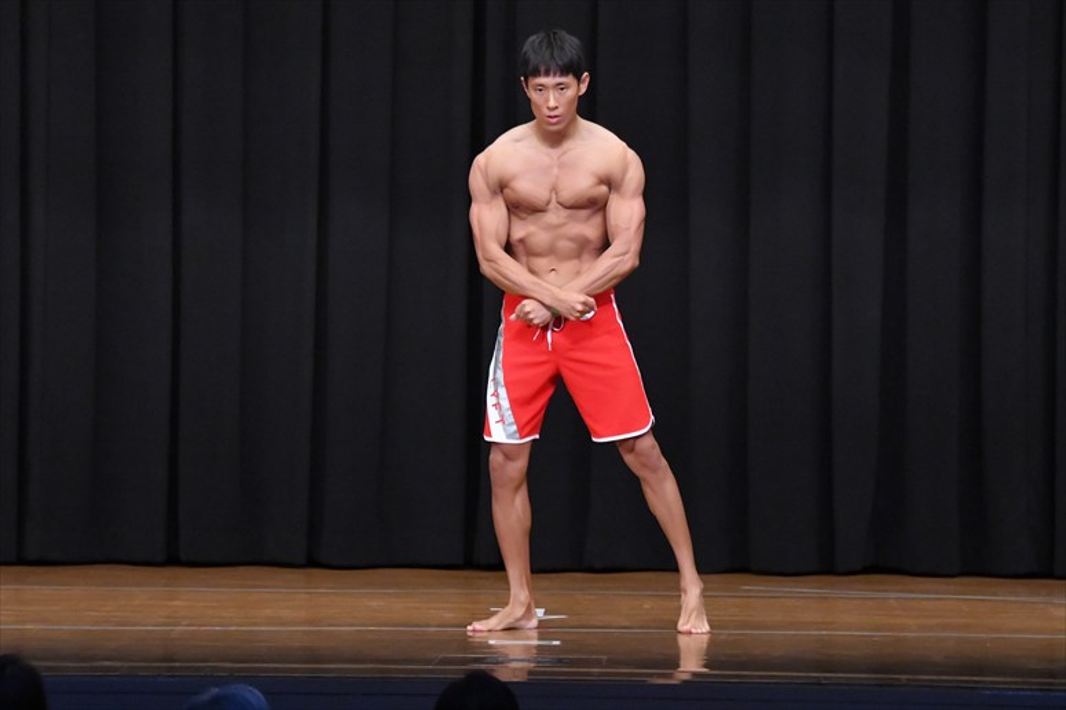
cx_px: 533
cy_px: 355
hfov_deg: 9.2
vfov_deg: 6.1
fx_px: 6659
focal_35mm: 225
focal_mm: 150
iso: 8000
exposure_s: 1/400
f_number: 5.6
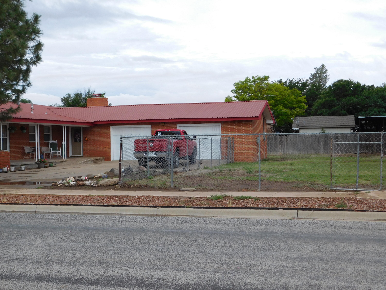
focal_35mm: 45
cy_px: 145
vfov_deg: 32.2
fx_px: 502
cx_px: 193
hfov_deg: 42.1
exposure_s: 1/800
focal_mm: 8
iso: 125
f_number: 3.7
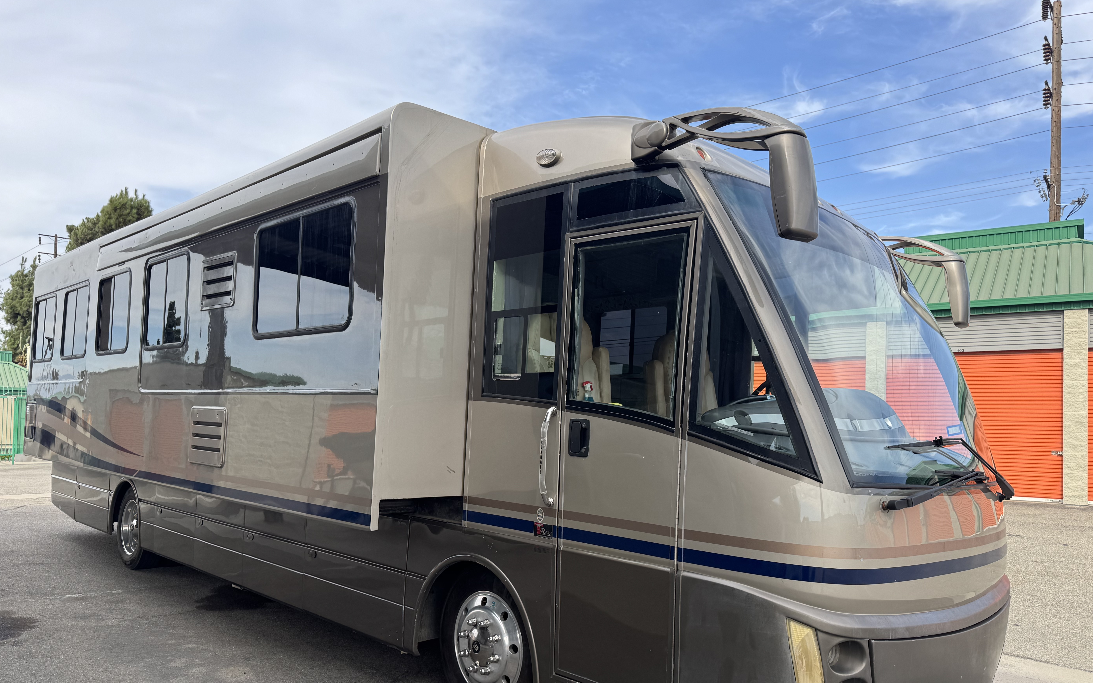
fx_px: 774
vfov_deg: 47.4
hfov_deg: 70.4
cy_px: 401
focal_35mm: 26
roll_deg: -0.8
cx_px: 535
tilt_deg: +1.6
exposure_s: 1/1637
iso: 80
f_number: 1.78
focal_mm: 6.76
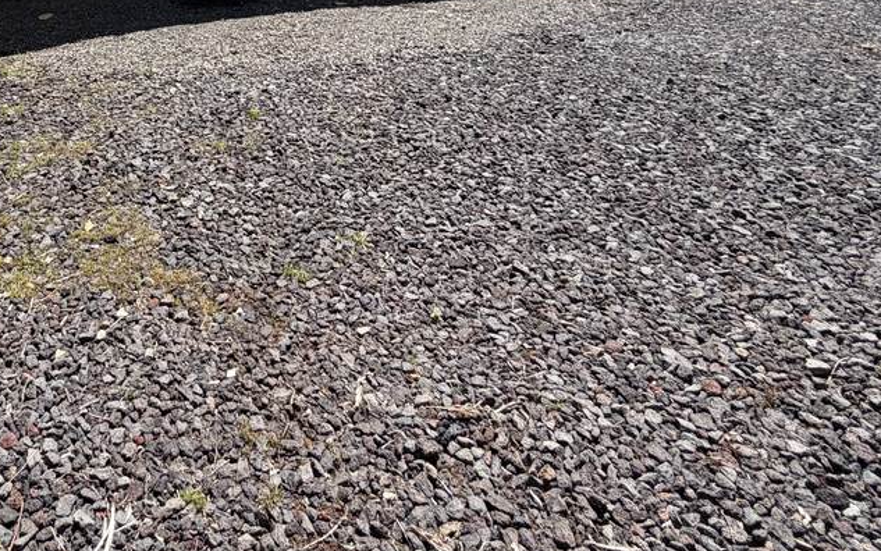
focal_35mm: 30
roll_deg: +3.8
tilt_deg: -5.4
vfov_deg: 35.6
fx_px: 720
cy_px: -58
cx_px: 180
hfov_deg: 58.2
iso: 32
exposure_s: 1/770
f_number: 2.2
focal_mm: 2.22
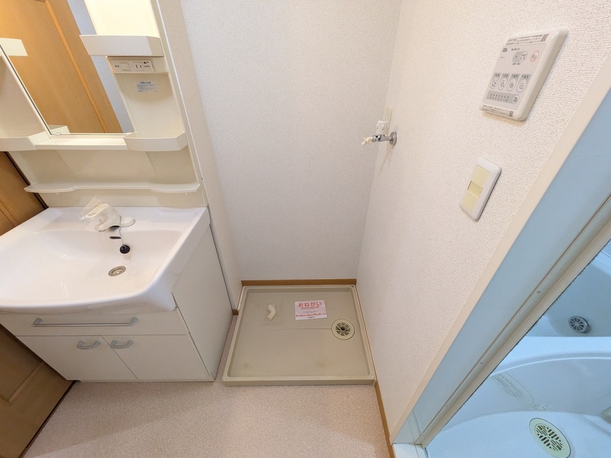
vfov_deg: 85.7
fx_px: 247
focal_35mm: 14
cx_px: 306
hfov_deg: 102.1
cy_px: 229
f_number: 2.2
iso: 814
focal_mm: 1.83
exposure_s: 1/60
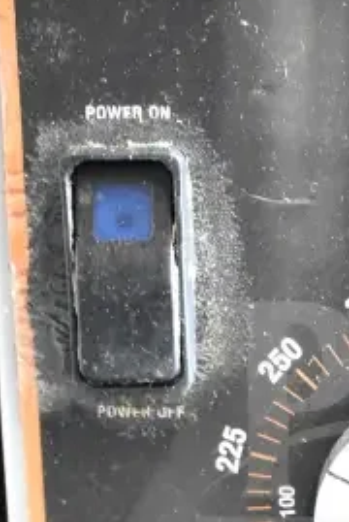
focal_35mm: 112
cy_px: 454
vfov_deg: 18.0
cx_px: 413
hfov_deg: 12.0
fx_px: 1624
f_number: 3.8
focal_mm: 22
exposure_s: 1/40
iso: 7200
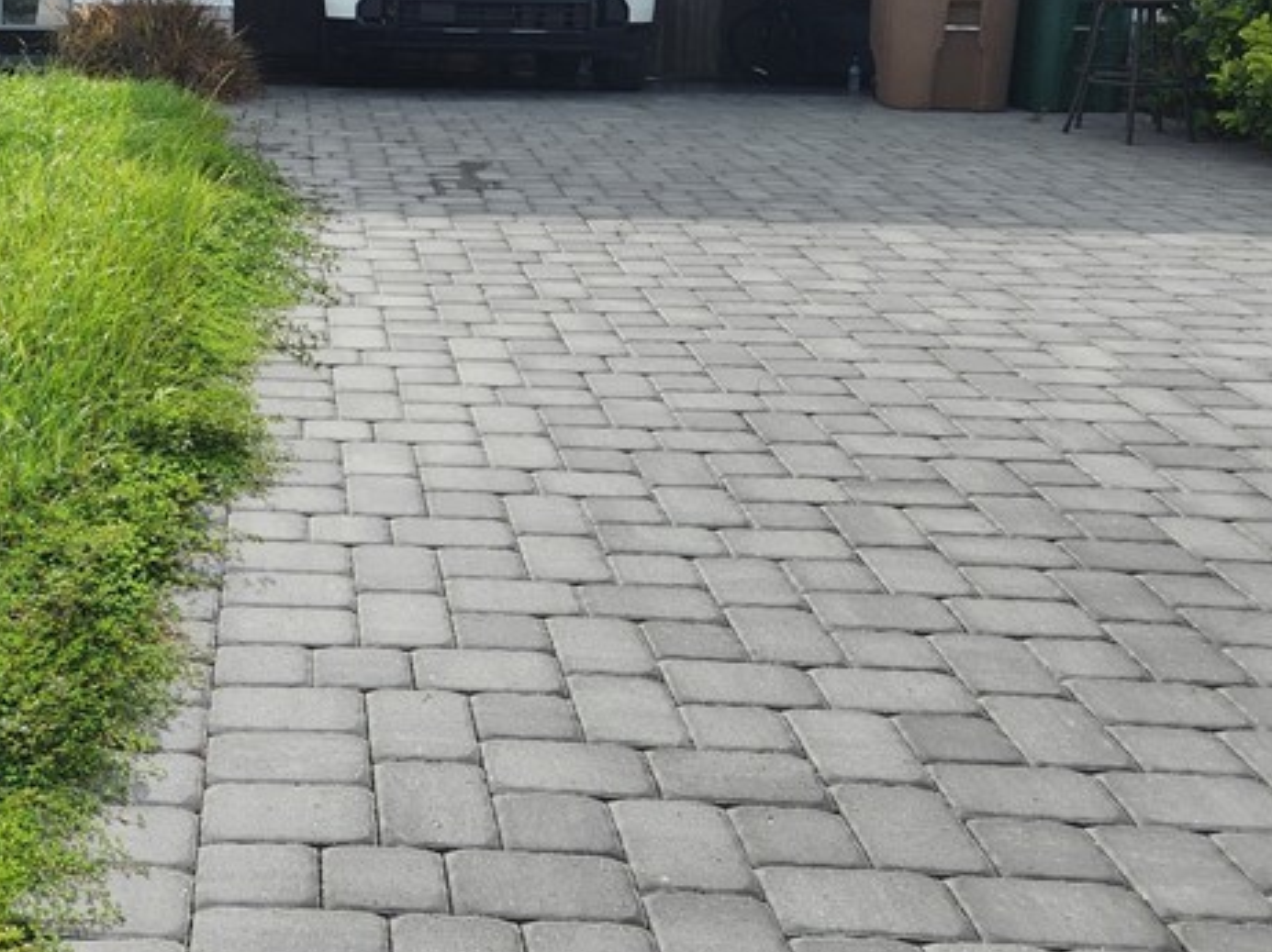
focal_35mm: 51
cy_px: 116
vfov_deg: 27.6
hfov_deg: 35.7
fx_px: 1873
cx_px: 179
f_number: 1.8
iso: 20
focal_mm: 5.4
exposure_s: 1/2430
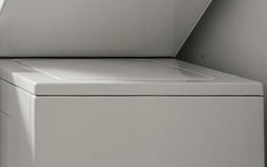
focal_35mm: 124
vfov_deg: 10.3
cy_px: -49
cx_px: -329
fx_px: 902
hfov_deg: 13.4
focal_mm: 24
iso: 200
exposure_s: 1/3
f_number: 9
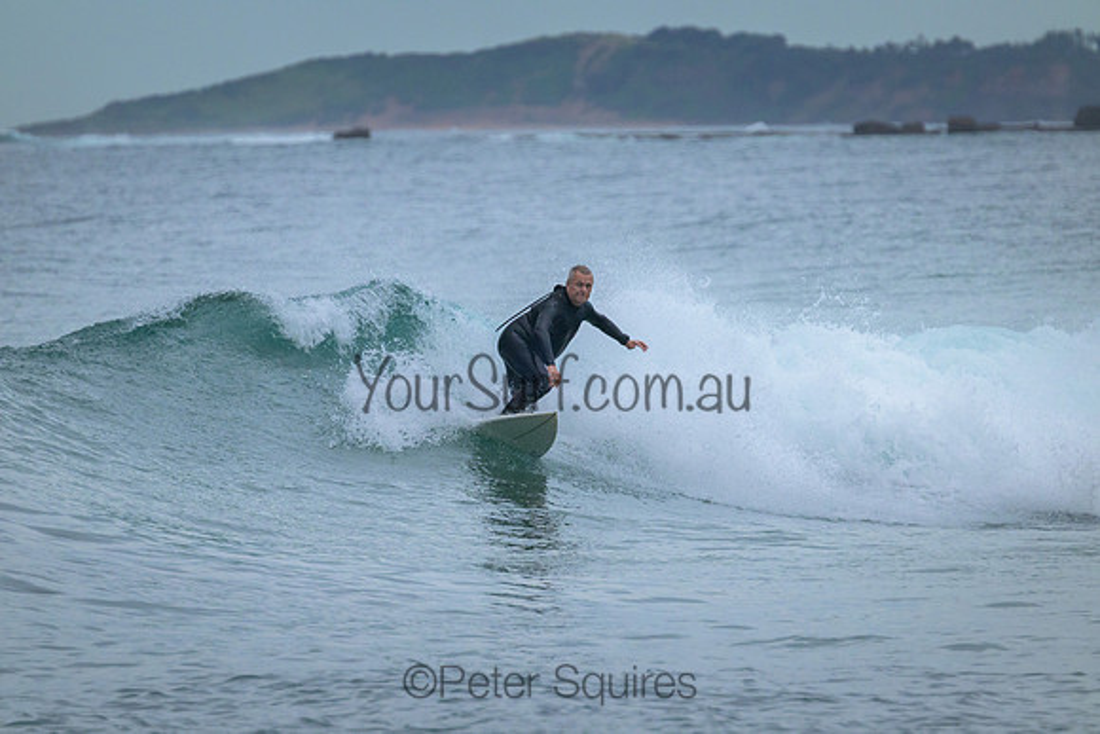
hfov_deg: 3.3
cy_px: 367
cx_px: 550
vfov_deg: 2.2
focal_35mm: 620
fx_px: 18948
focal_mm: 620
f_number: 11
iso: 2500
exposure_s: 1/1250
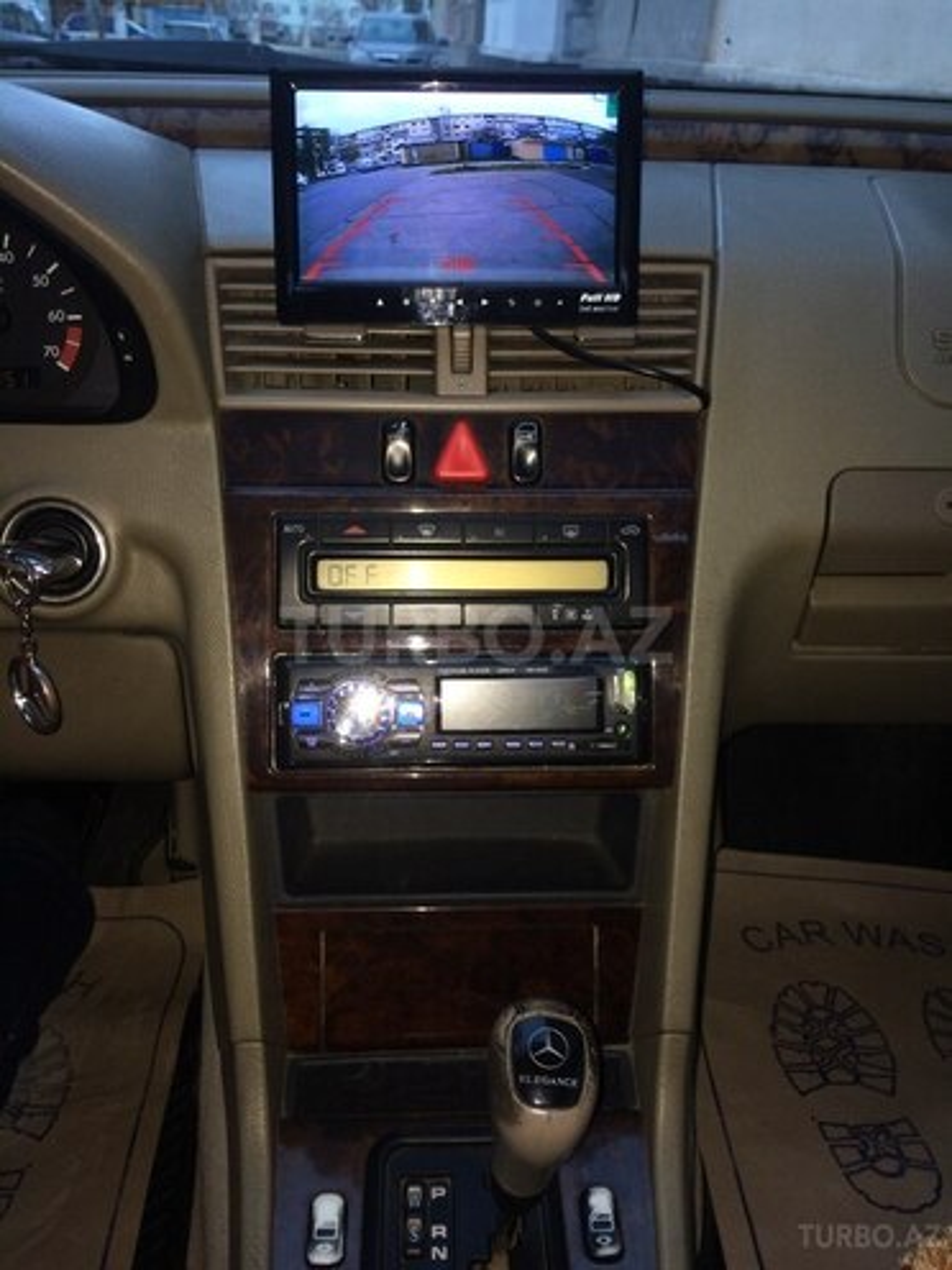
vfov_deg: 61.7
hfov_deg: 48.2
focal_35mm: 29
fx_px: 1063
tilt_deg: -30.4
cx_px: 476
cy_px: 635
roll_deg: -4.6
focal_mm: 4.15
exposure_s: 1/33
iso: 64
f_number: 2.2
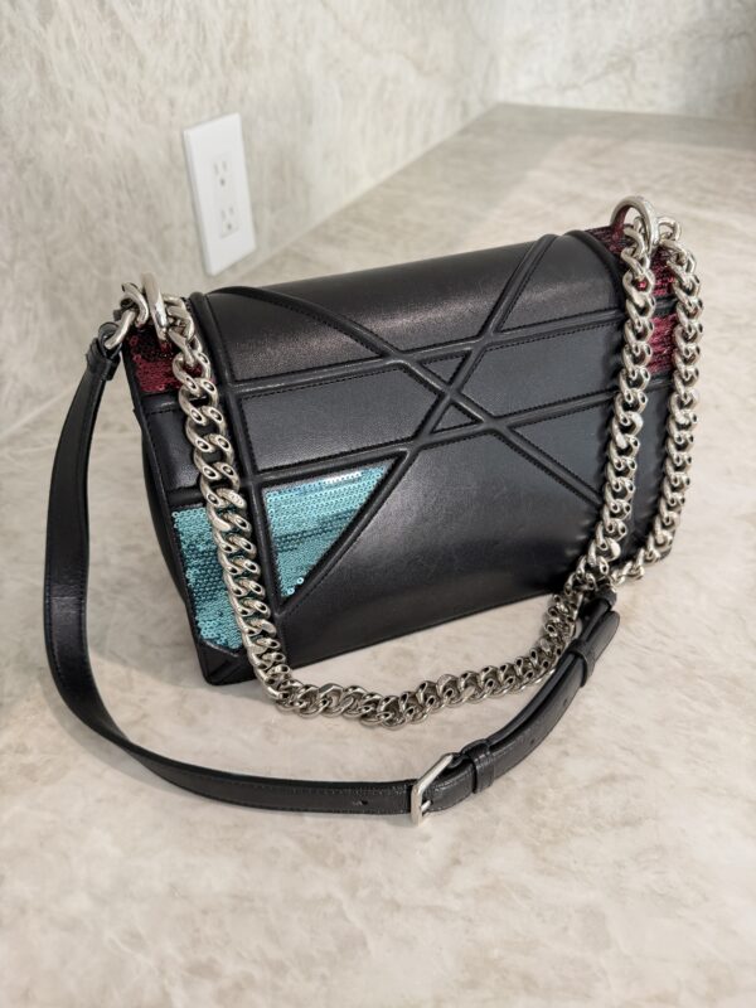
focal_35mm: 24
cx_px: 378
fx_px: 699
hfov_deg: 56.8
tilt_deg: -38.3
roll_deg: +1.3
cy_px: 504
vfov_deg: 71.6
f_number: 1.78
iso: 250
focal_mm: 6.76
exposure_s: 1/60
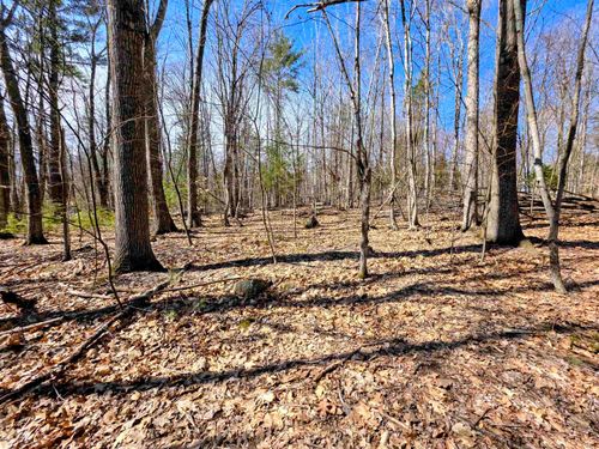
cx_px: 300
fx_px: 225
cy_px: 224
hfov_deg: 106.2
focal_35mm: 13
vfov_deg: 89.9
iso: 40
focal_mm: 2.2
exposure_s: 1/868
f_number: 1.9
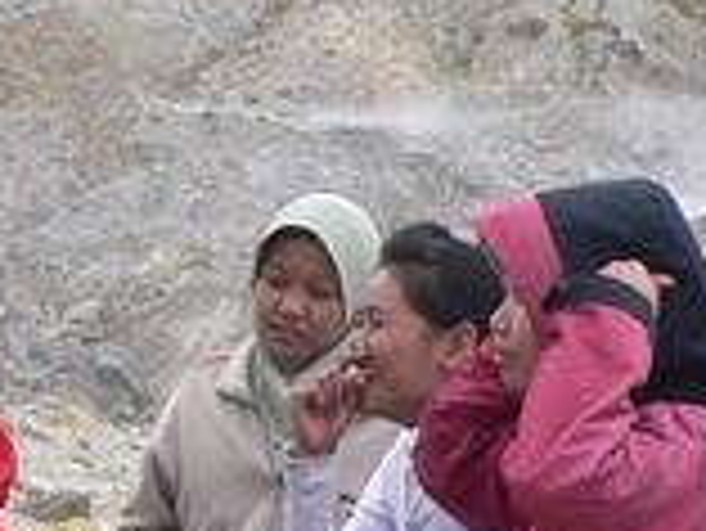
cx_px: -396
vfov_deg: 8.1
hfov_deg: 10.4
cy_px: 112
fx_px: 3735
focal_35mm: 183
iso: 80
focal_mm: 6
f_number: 4
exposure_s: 1/200
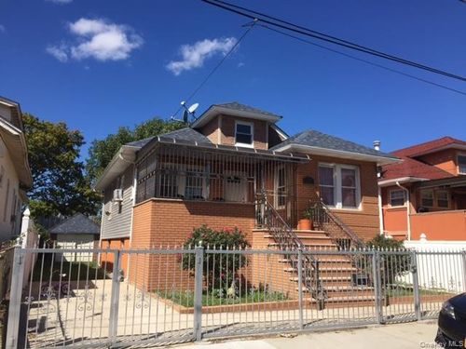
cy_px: 174
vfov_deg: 48.2
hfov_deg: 61.7
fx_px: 390
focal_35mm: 29
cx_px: 233
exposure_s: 1/2198
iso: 32
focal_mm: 4.15
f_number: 2.2
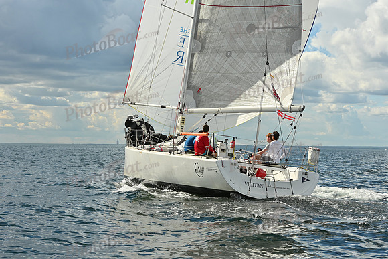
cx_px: 194
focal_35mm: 80
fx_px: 862
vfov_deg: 17.1
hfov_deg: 25.4
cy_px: 130
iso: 250
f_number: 10
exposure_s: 1/800
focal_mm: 80
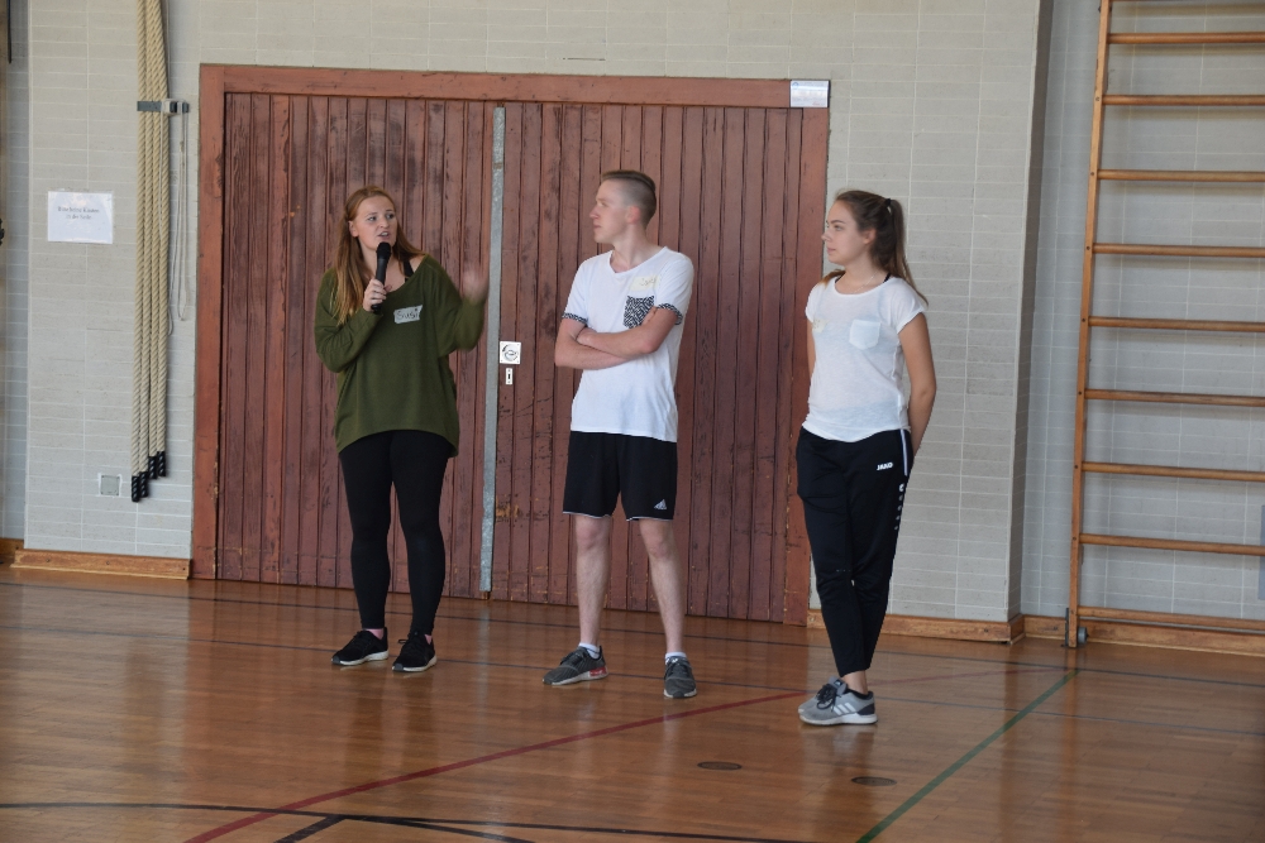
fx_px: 2952
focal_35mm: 84
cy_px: 422
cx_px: 632
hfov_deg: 24.2
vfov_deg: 16.3
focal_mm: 56
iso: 100
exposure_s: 1/10
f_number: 5
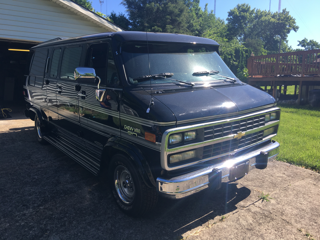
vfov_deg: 48.2
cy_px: 120
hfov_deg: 61.7
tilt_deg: -4.6
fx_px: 268
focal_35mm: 29
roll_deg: -0.5
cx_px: 160
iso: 25
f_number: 2.2
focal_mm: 4.15
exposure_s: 1/686
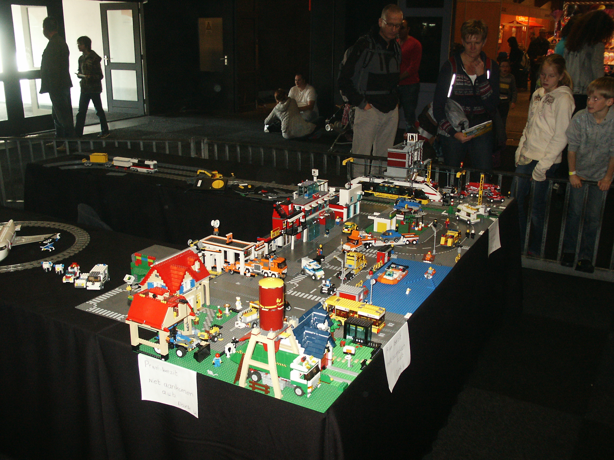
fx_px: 621
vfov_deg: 40.7
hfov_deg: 52.6
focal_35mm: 35
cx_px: 307
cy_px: 230
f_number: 3
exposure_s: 1/45
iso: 200
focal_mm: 7.18
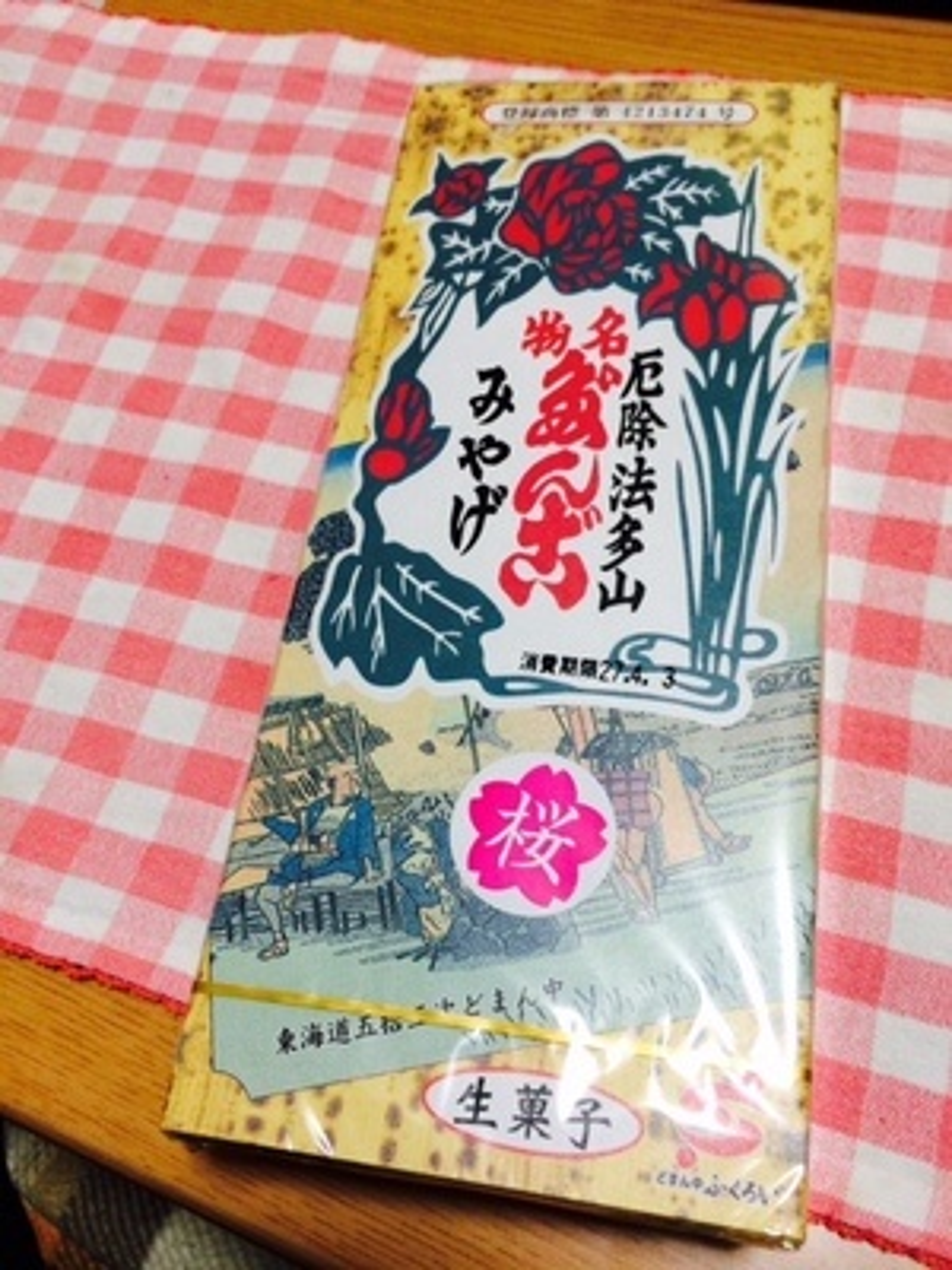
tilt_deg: -63.9
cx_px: 476
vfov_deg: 61.7
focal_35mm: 29
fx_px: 1063
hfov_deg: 48.2
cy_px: 635
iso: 100
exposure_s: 1/30
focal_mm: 4.15
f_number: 2.2
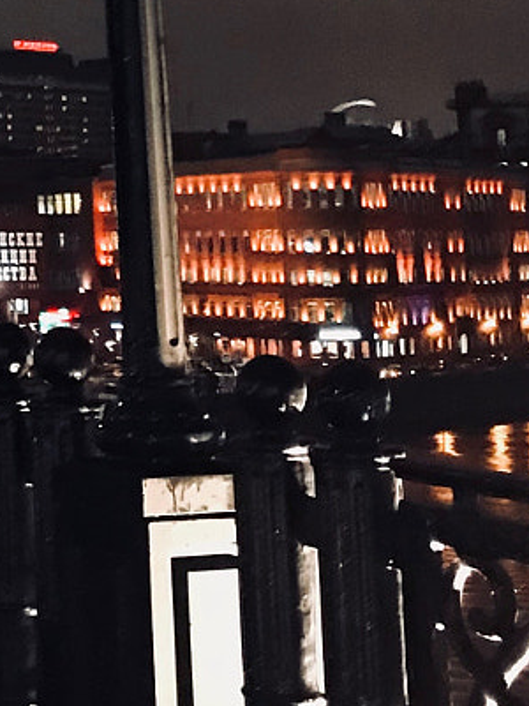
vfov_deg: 16.6
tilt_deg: +11.6
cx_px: -363
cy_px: -196
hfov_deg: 12.3
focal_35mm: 112
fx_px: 2282
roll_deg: +0.5
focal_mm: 3.99
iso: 100
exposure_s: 1/5
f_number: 1.8
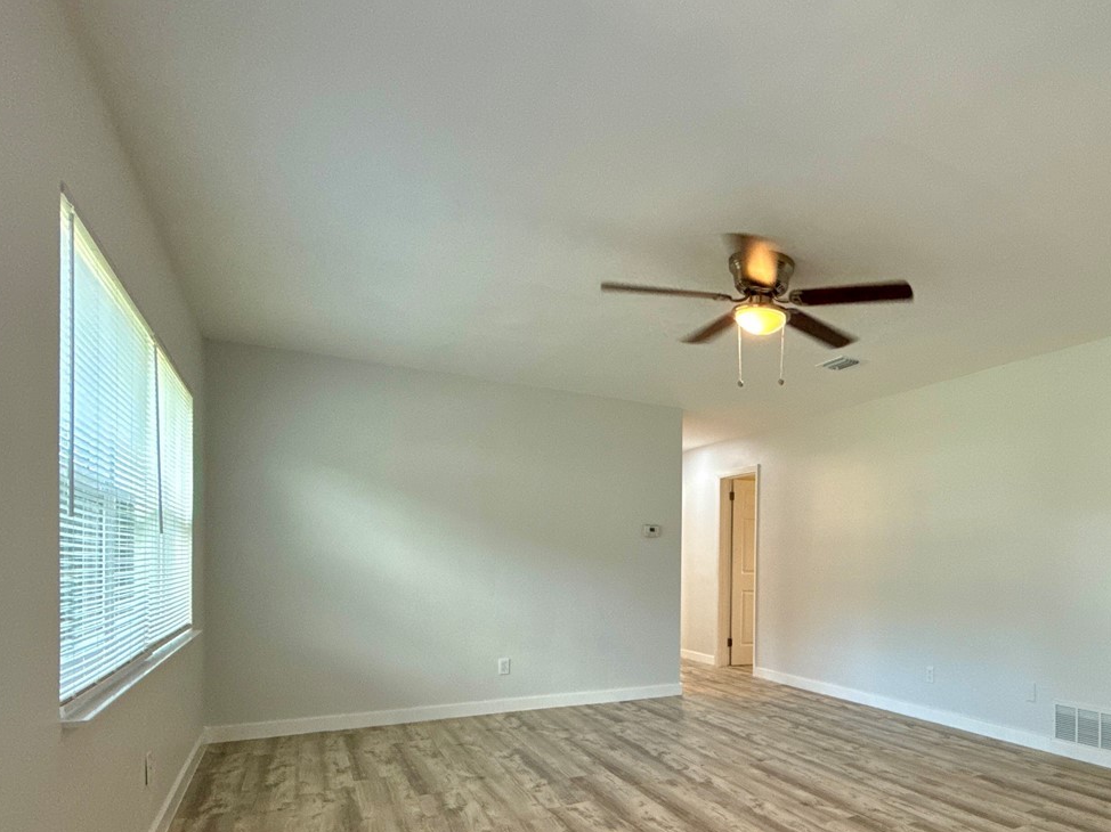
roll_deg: -1.1
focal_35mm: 23
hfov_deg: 68.8
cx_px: 842
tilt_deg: +0.0
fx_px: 738
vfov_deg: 57.2
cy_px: 573
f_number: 2.2
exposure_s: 1/120
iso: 250
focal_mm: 2.22
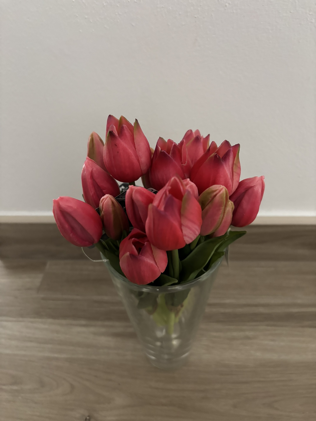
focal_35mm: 26
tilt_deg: -42.3
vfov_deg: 67.3
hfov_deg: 53.1
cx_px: 158
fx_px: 316
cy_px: 210
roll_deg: +2.0
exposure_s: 1/32
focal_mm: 5.96
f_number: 1.6
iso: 640
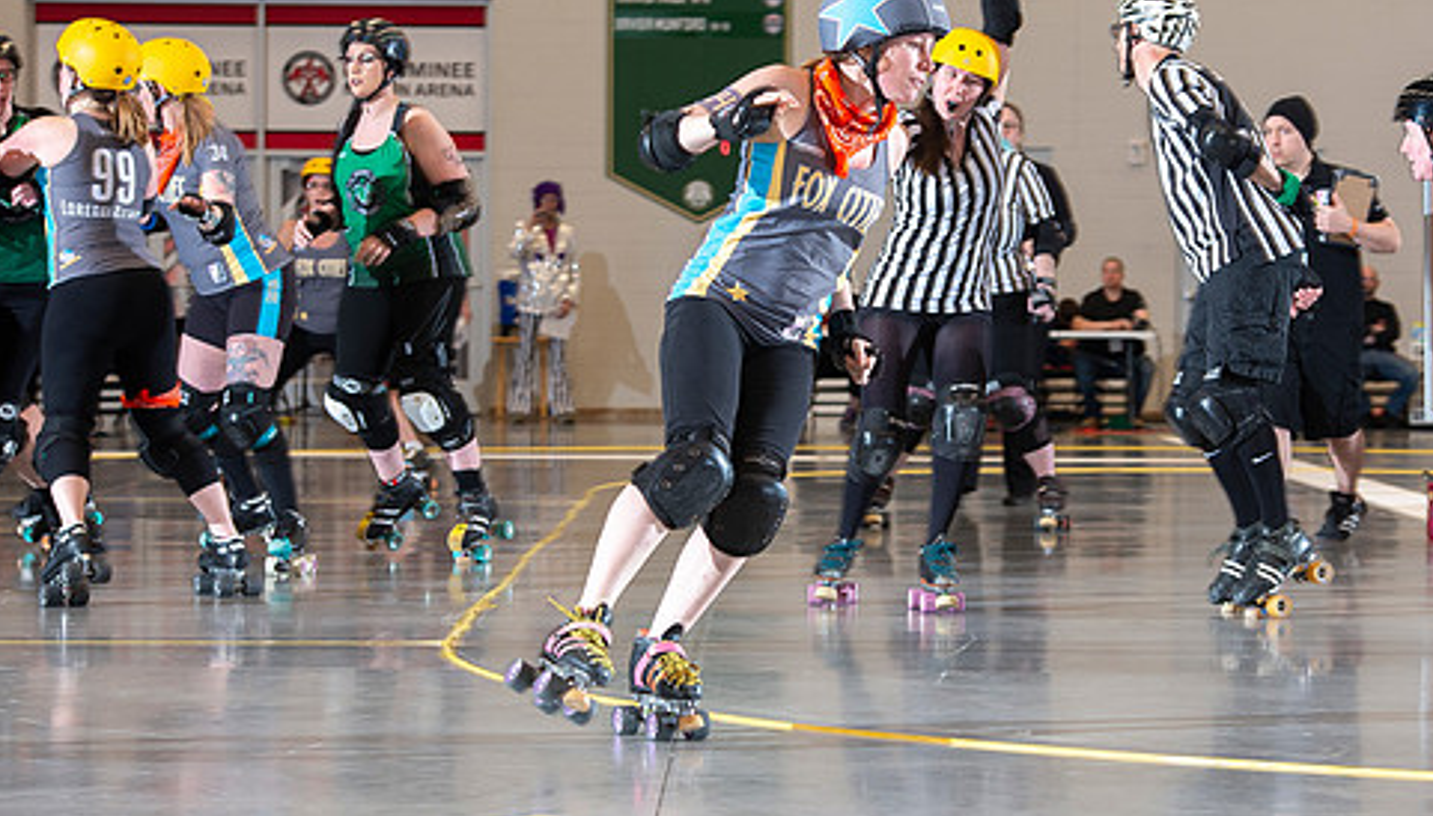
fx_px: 4802
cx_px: 852
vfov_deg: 9.7
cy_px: 368
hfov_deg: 17.0
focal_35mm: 126
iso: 640
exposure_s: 1/160
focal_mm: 100
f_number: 5.6
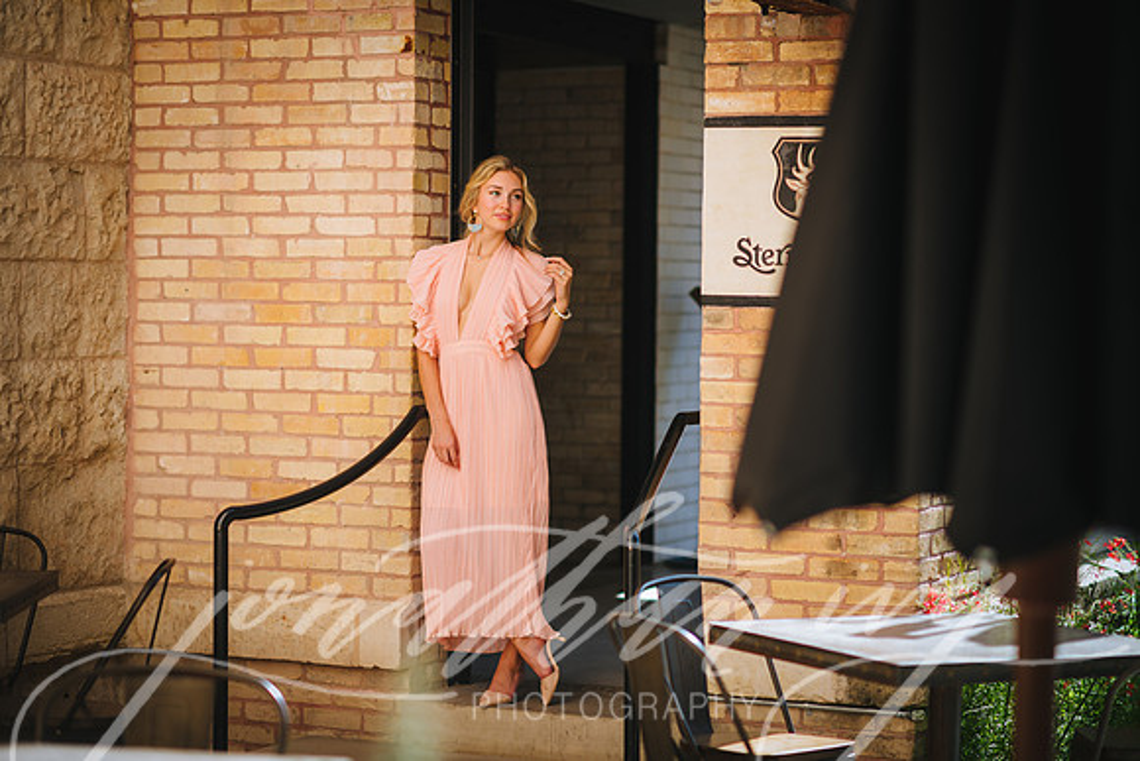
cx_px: 570
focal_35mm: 85
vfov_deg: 16.1
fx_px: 2692
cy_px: 380
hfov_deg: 23.9
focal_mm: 85
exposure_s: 1/320
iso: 31
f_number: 2
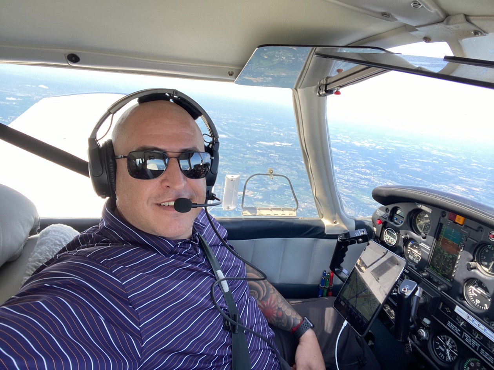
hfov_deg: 73.9
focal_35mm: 23
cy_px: 185
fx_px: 328
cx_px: 247
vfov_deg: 58.9
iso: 32
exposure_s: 1/122
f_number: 2.2
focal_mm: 2.71
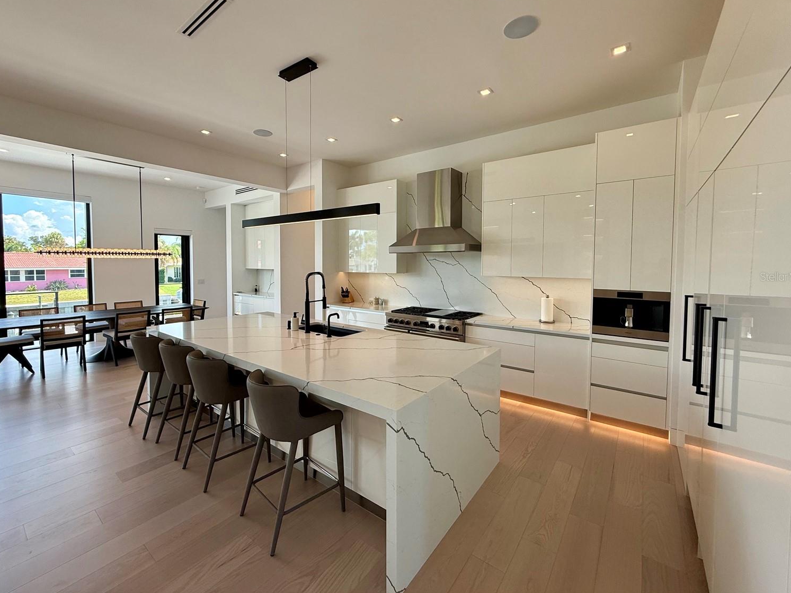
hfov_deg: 98.1
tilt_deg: -2.0
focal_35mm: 15
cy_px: 276
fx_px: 343
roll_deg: -0.4
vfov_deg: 81.6
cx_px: 386
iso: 64
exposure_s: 1/135
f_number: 2.2
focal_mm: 2.22
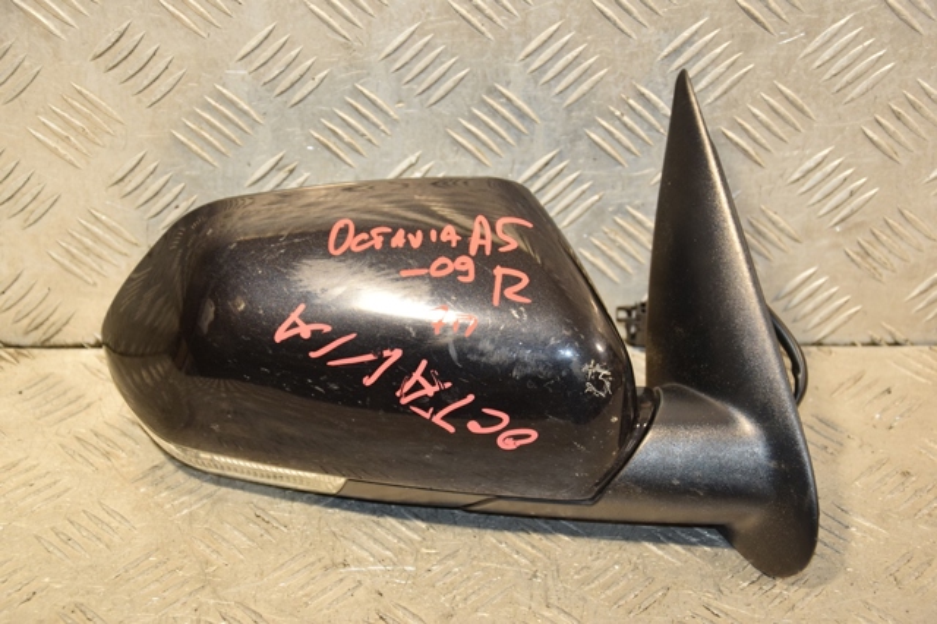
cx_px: 468
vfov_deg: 17.5
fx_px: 2029
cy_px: 312
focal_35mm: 78
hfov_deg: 26.0
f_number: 5
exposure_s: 1/160
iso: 800
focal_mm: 52
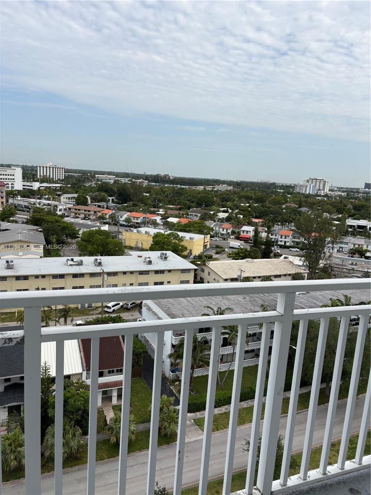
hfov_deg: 53.1
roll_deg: -3.4
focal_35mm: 26
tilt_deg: -8.3
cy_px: 248
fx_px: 372
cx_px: 186
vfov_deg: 67.3
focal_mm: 5.96
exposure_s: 1/3623
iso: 50
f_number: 1.6
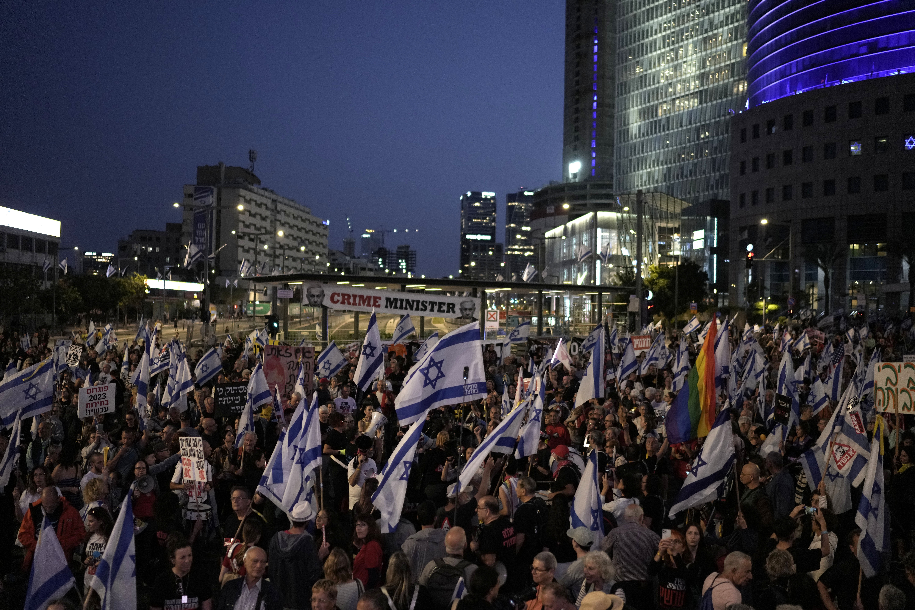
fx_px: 890
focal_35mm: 35
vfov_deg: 37.9
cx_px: 458
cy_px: 305
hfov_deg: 54.4
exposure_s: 1/500
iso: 2500
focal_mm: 35
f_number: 1.4
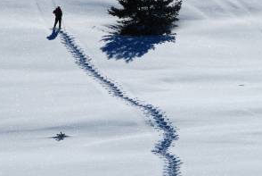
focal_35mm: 413
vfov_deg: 3.3
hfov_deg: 5.0
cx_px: 148
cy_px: 91
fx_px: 3010
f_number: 10
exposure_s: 1/2500
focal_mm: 135
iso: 200
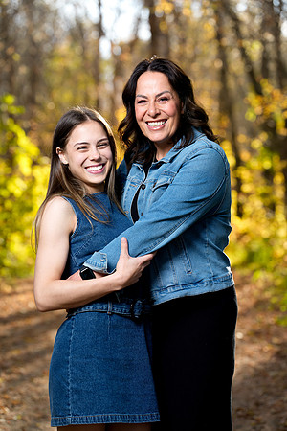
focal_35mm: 96
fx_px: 1148
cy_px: 216
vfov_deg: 21.2
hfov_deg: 14.3
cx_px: 144
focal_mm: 96
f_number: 3.5
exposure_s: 1/160
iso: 400
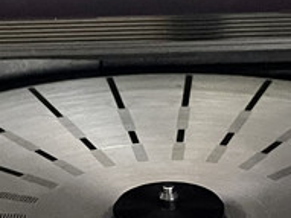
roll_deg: +0.9
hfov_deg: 13.6
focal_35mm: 145
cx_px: 153
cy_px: 101
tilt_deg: -21.9
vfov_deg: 10.2
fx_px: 1218
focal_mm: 4.2
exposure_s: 1/32
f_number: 1.6
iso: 640
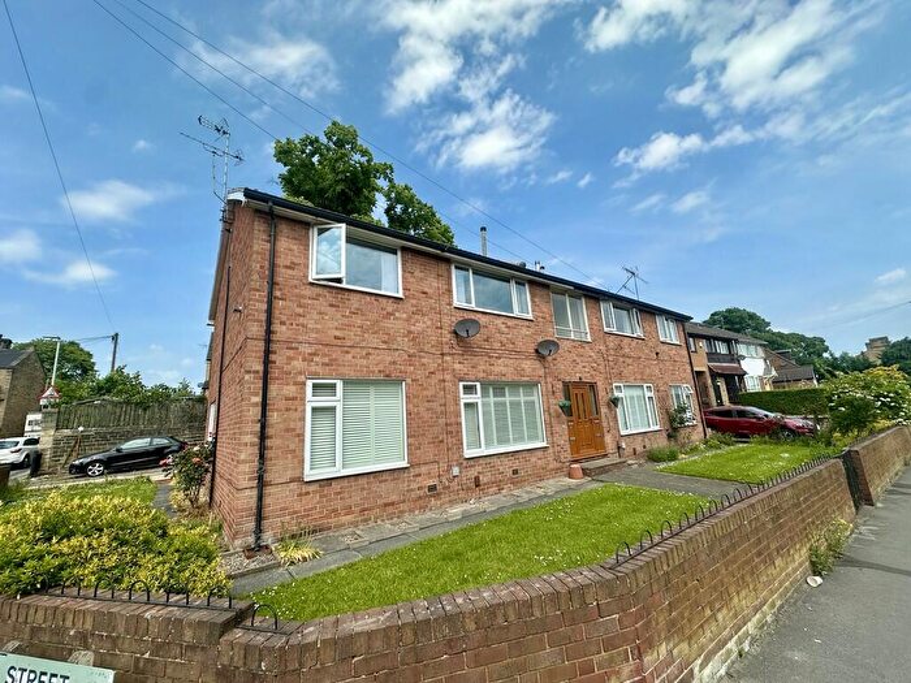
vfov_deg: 85.7
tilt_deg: +13.6
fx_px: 368
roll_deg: +4.3
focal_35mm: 14
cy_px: 342
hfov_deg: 102.1
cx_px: 456
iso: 50
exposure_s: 1/1715
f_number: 2.2
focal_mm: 2.22
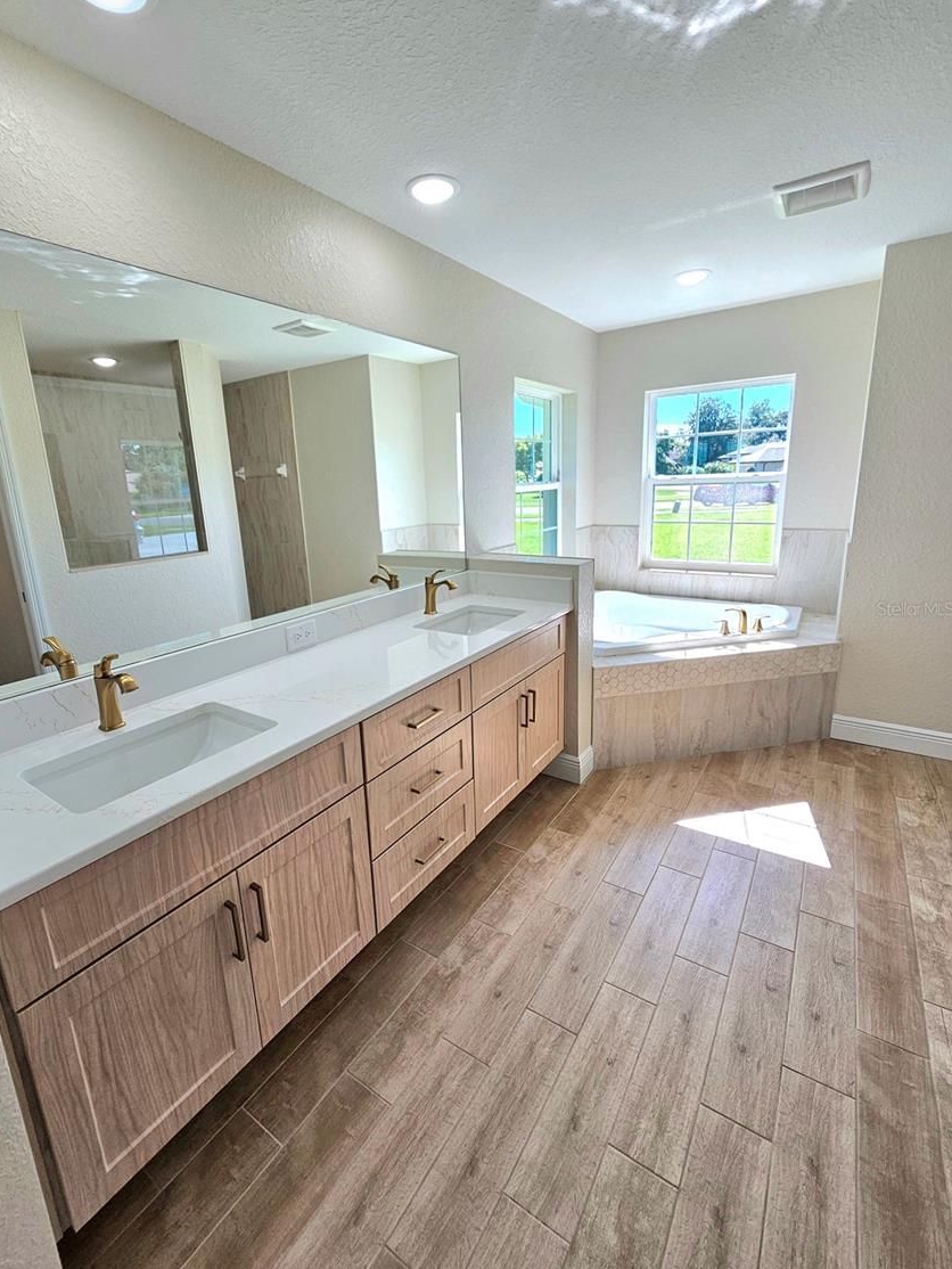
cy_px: 608
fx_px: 513
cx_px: 445
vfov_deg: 102.0
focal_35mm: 14
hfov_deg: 85.6
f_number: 2.2
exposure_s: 1/141
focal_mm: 2.2
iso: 50
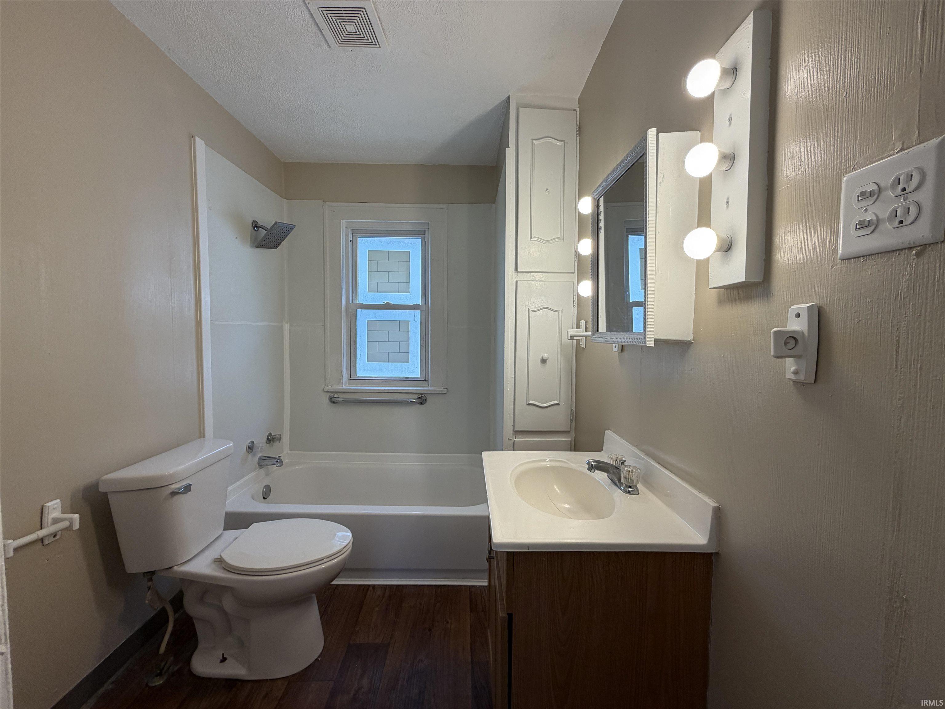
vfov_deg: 85.7
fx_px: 382
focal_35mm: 14
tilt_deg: -2.7
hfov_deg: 102.1
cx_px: 472
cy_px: 354
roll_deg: +0.6
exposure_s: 1/120
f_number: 2.2
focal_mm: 2.22
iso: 64
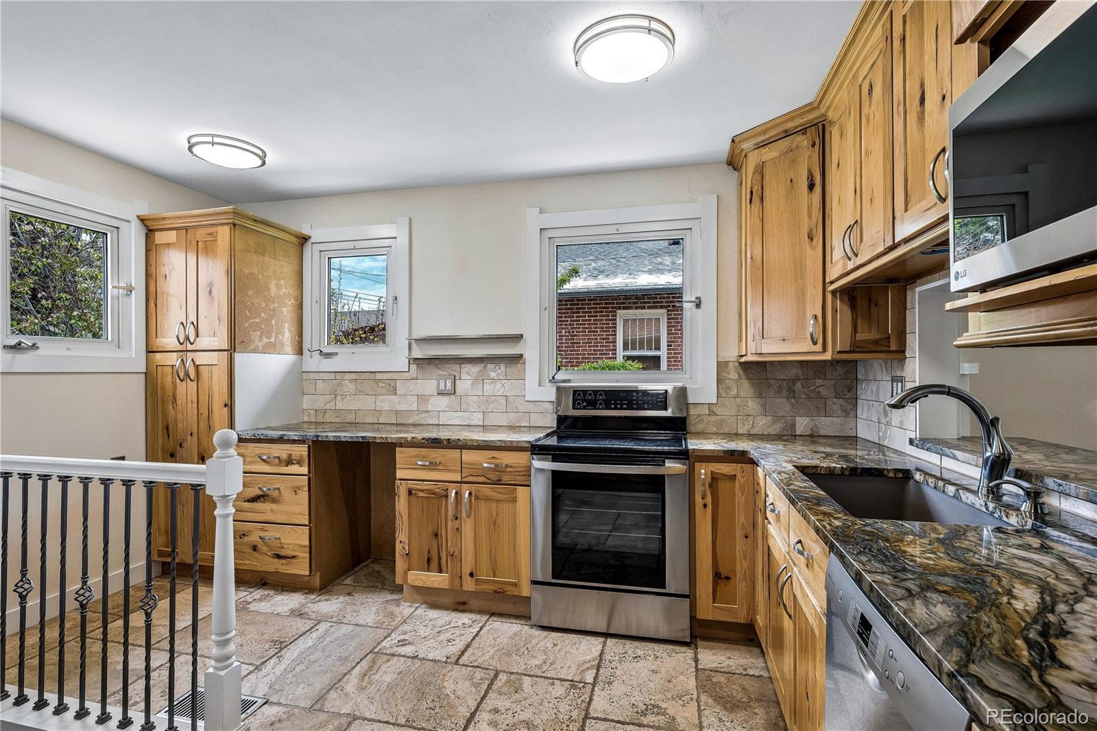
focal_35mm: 17
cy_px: 366
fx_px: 518
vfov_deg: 70.4
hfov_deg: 93.3
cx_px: 548
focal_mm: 17
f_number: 10
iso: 400
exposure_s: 1/60
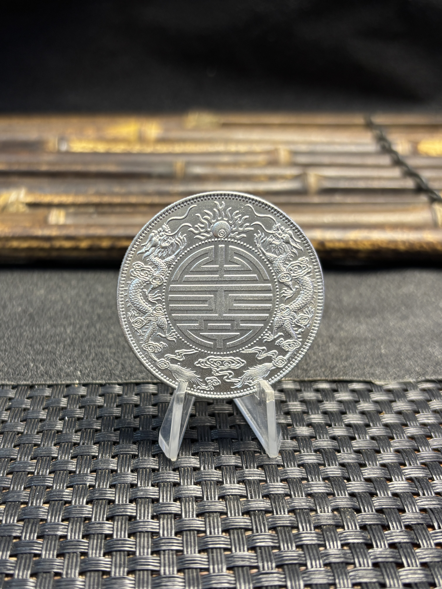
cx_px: 221
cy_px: 294
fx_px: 443
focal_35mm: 26
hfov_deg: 53.1
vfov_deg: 67.3
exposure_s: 1/50
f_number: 1.6
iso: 100
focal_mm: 5.96
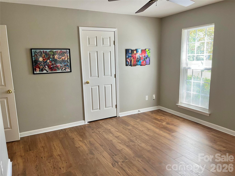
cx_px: 118
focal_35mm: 26
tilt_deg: -9.4
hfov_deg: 67.3
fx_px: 177
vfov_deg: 53.1
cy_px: 88
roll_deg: +1.6
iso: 100
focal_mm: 5.1
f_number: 1.6
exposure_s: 1/60
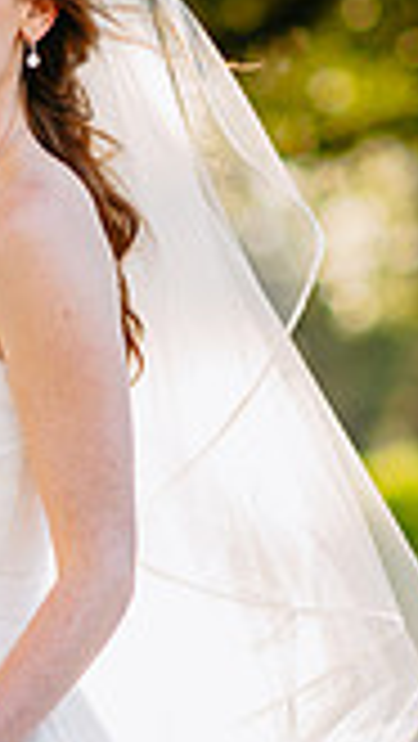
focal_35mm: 361
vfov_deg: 6.0
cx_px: -215
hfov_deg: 3.4
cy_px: 602
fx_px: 7102
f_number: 2
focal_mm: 85
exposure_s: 1/500
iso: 100
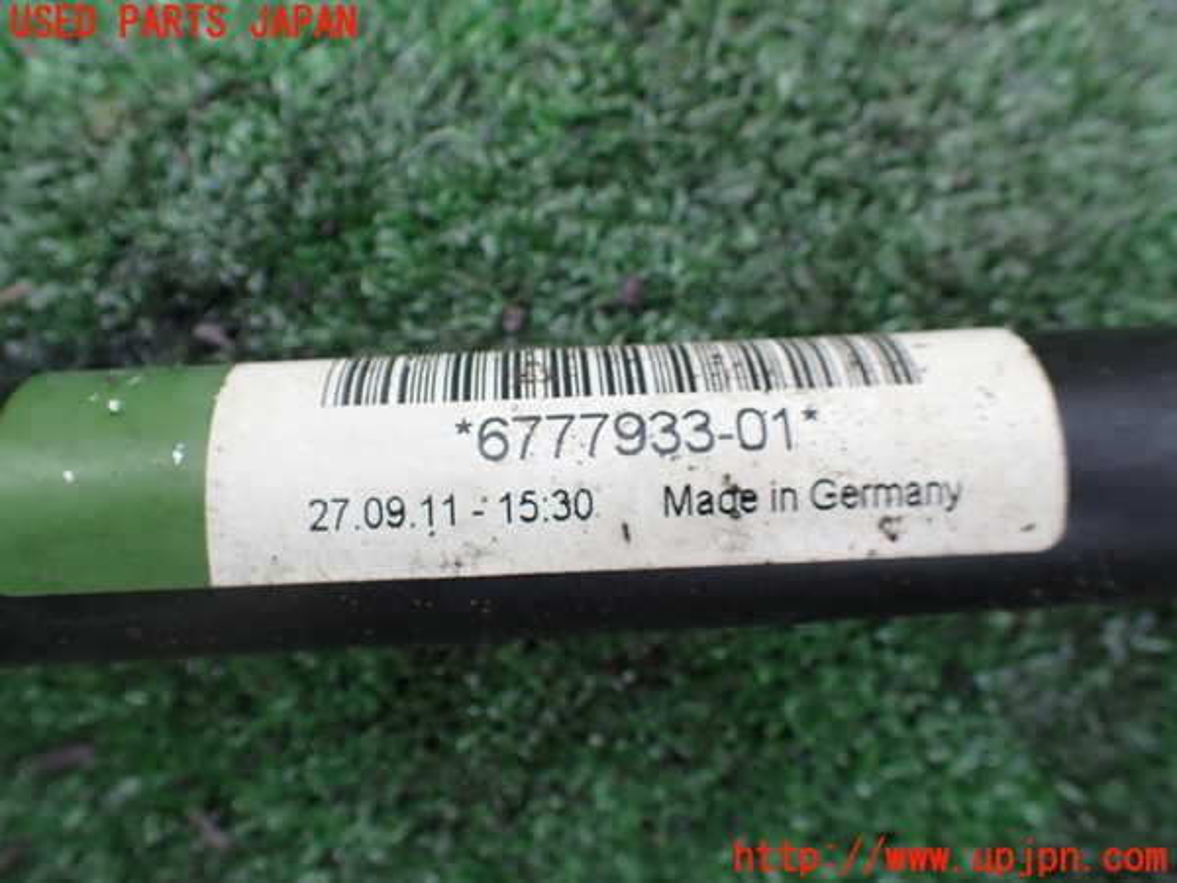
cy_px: 442
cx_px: 588
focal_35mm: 30
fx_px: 1020
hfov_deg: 60.0
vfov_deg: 46.8
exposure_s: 1/250
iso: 100
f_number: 3.2
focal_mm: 5.4
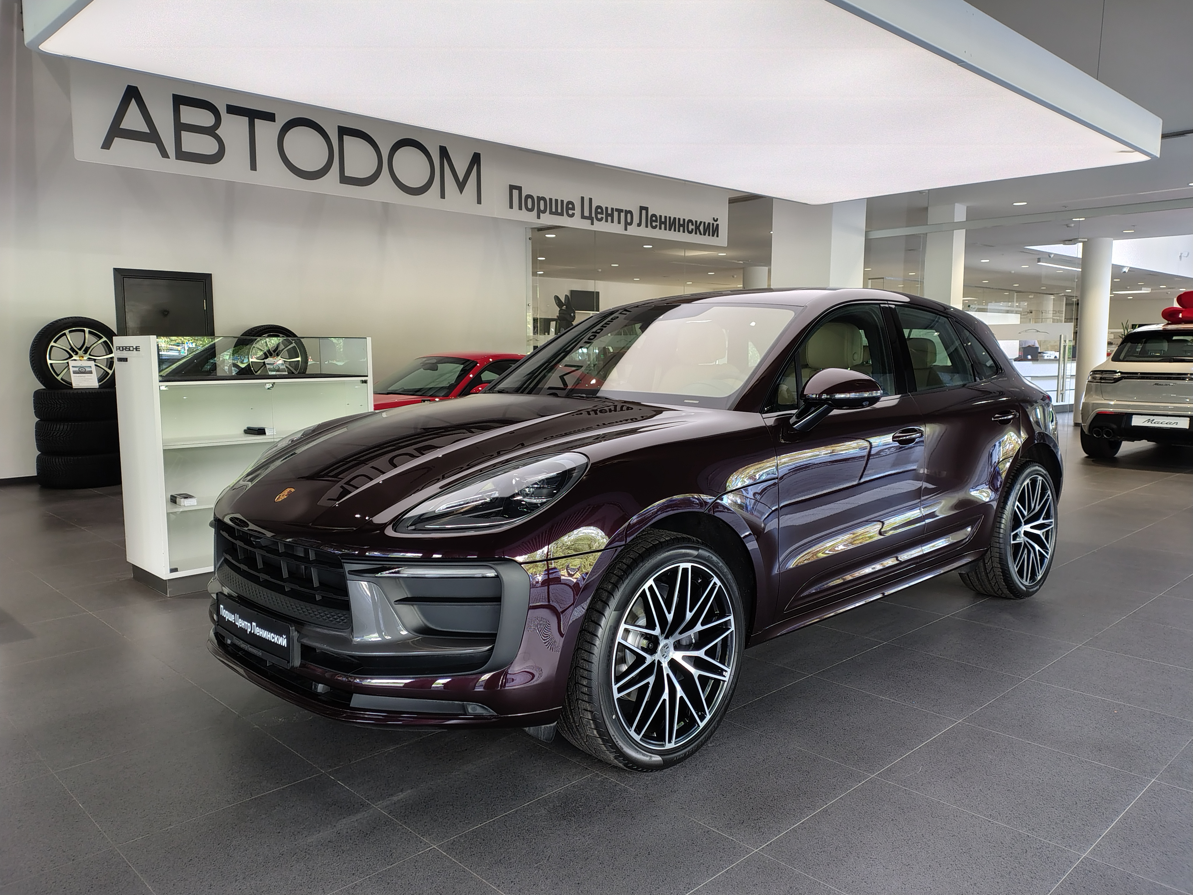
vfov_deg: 54.9
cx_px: 596
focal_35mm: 25
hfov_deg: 69.4
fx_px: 862
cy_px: 448
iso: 328
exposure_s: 1/50.1
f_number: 1.7
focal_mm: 4.71
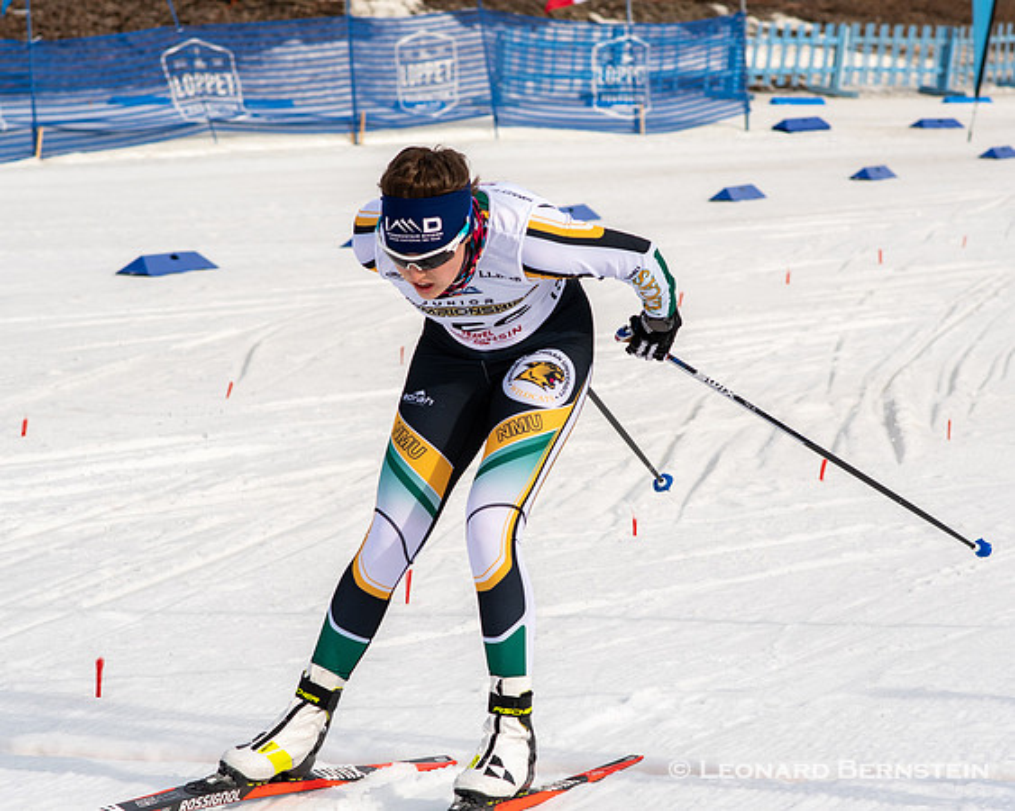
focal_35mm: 144
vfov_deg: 10.7
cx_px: 523
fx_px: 4312
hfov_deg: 13.4
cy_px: 406
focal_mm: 85
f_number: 5.6
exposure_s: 1/2000
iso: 400
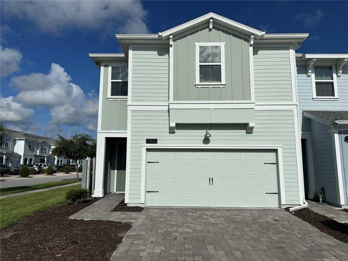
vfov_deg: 56.8
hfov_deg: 71.6
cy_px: 130
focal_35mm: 24
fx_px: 241
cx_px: 174
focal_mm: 6.86
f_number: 1.78
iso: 80
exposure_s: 1/18519
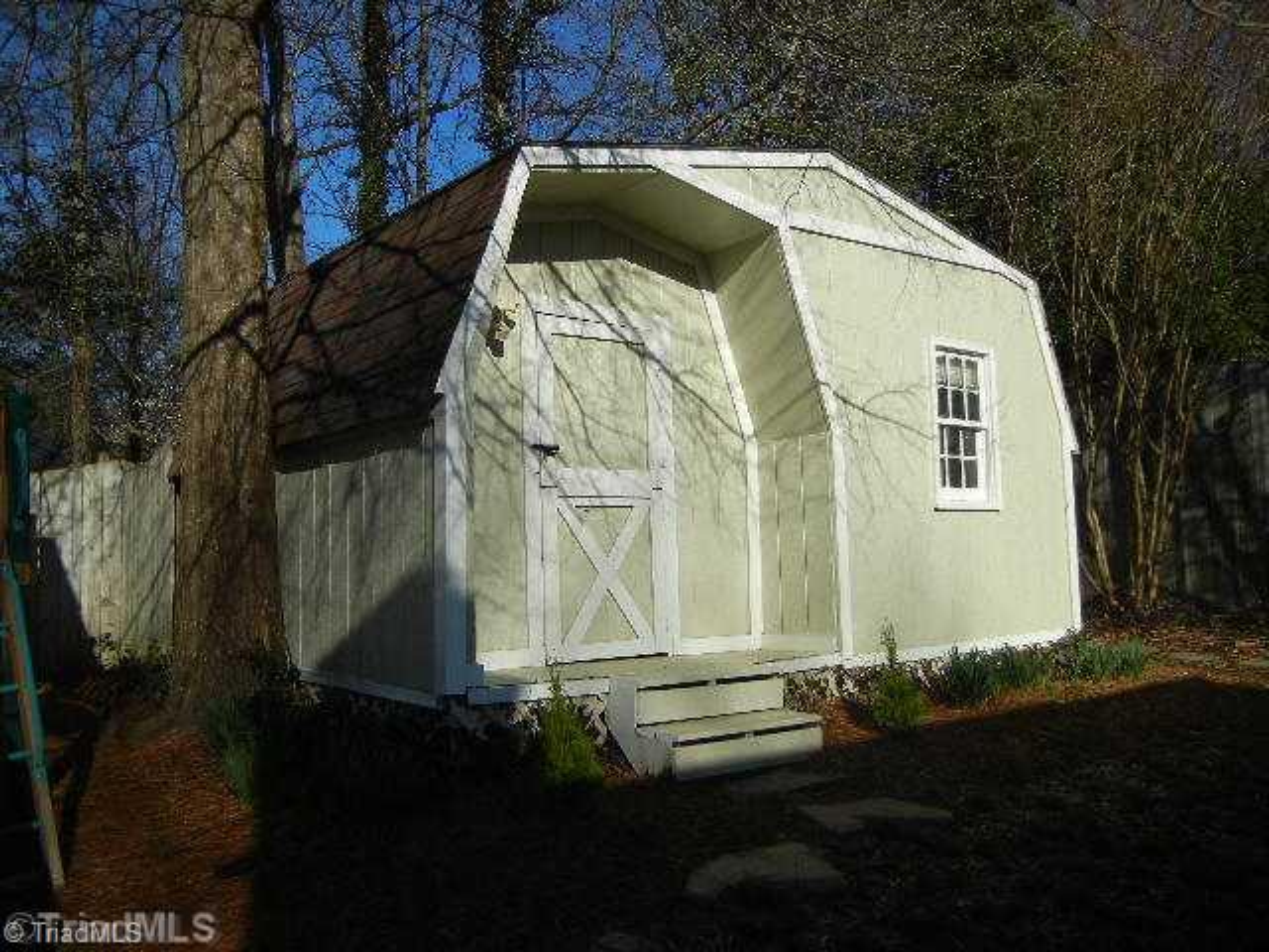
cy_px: 476
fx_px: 1100
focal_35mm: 30
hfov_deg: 60.0
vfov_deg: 46.8
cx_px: 634
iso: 160
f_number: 7
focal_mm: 5.4
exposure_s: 1/617
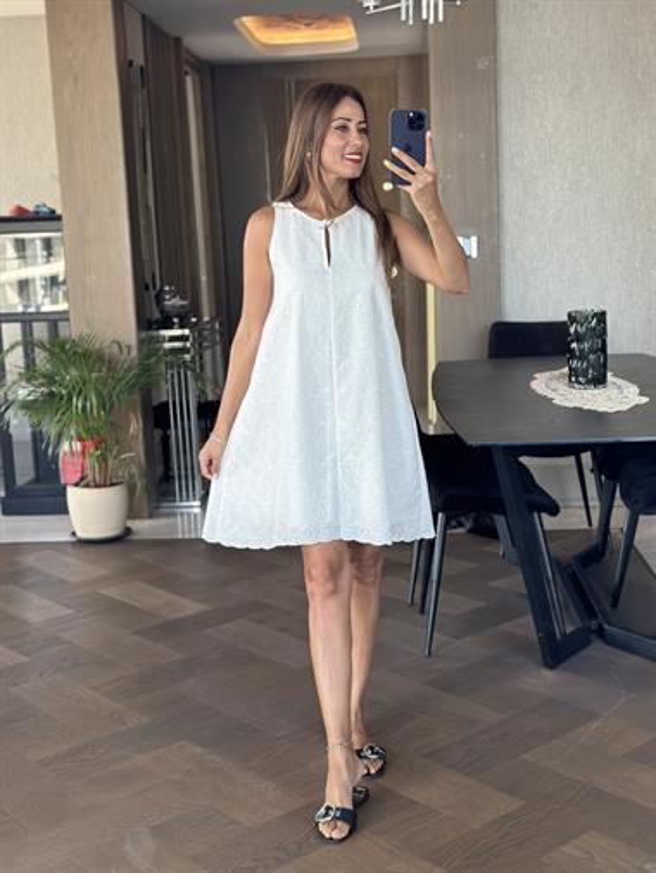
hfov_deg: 30.3
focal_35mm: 48
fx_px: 1212
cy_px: 436
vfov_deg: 39.6
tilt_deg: -18.8
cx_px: 328
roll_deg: +2.7
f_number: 1.78
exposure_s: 1/100
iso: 125
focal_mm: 6.86
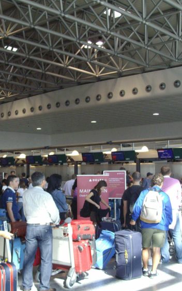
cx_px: 58
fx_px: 413
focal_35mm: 52
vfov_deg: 38.9
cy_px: 148
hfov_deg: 24.7
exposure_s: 1/160
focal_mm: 6
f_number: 2.7
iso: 160
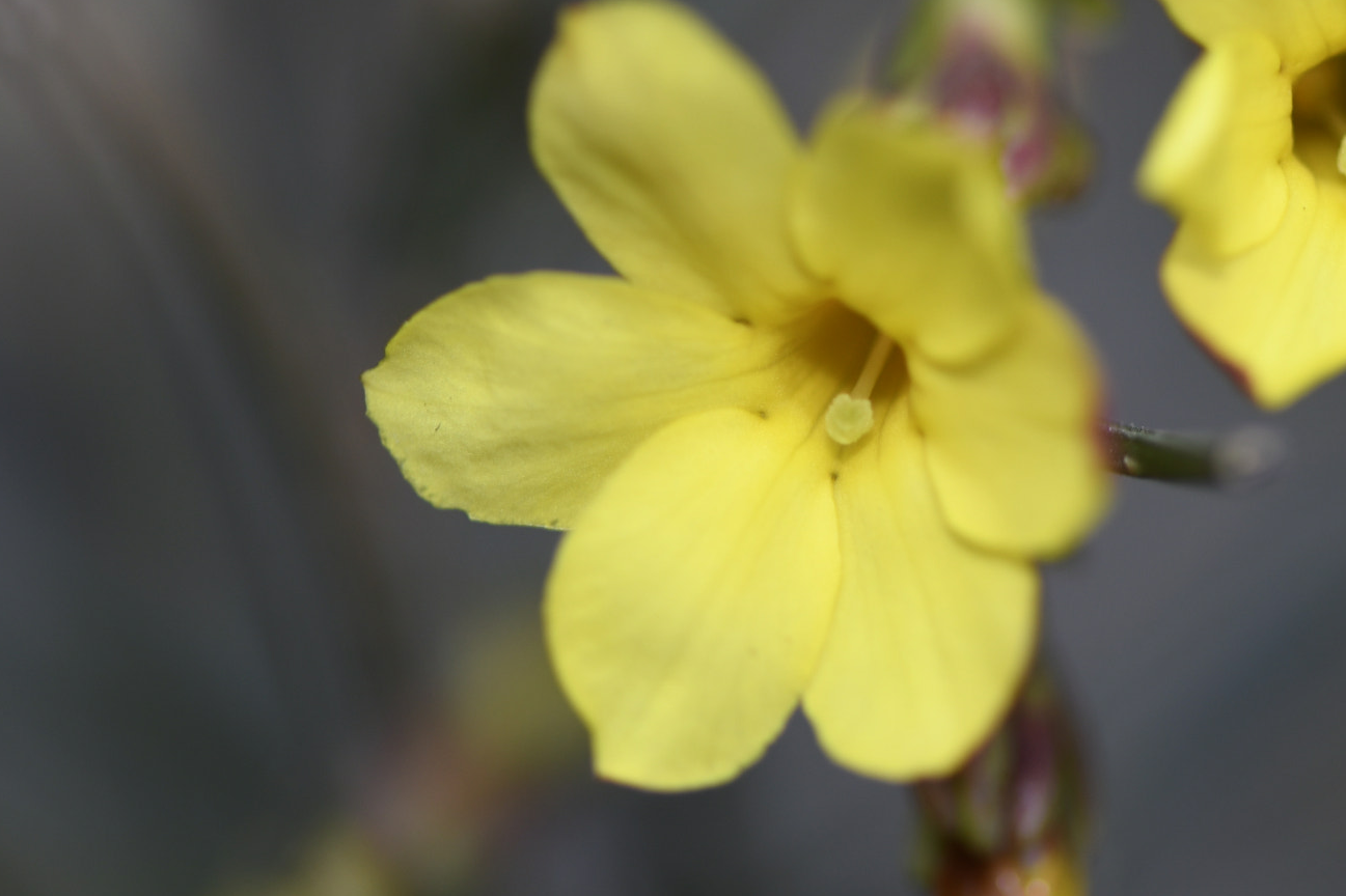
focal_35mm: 249
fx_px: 9299
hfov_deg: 8.3
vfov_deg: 5.5
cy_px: 214
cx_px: 1024
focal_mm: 105
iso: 125
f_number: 3.5
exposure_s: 1/60
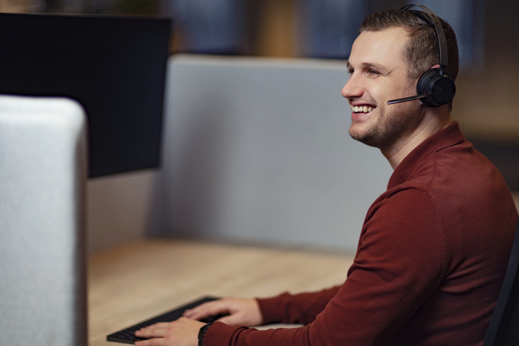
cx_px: 260
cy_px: 173
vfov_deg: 16.1
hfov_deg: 23.9
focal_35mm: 85
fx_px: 1225
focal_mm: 85
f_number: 1.3
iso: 125
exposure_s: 1/500
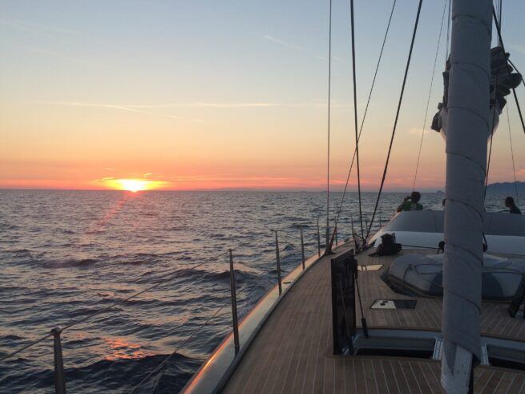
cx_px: 307
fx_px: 516
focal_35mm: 34
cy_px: 211
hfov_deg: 53.7
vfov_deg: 41.8
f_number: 2.2
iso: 32
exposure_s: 1/237
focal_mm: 4.15
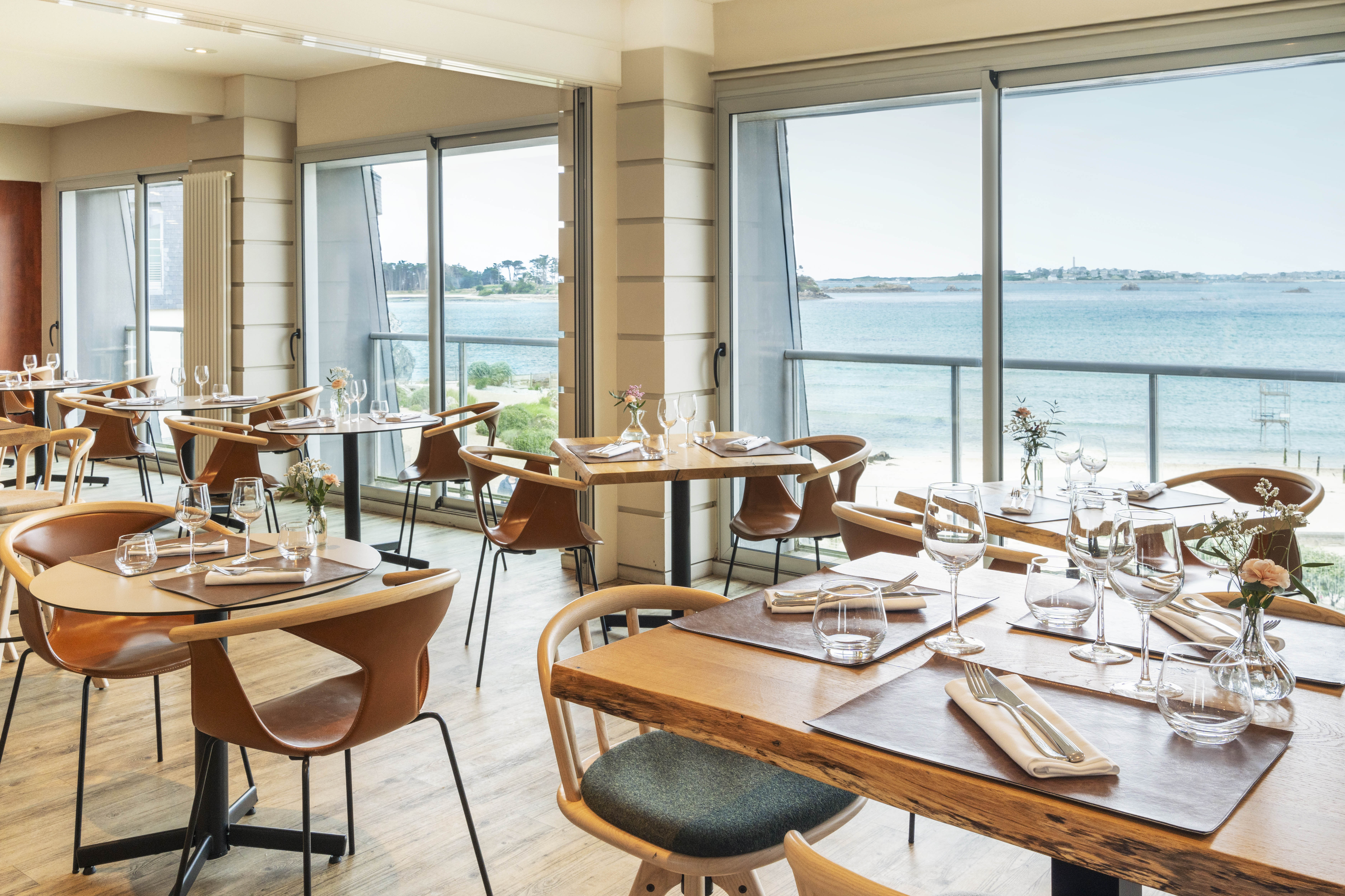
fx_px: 1158
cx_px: 672
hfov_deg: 60.3
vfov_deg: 42.3
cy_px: 448
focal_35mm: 31
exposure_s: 1/20
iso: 400
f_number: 13
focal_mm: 31
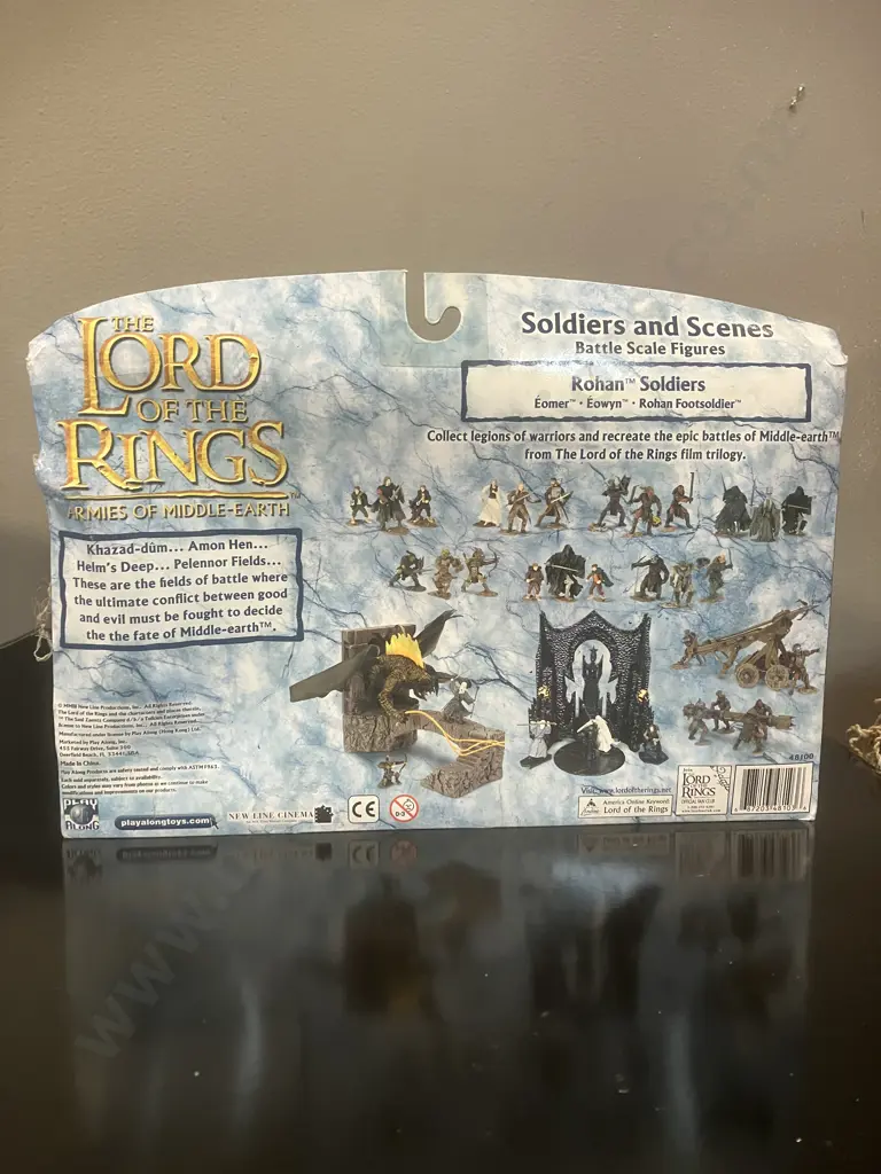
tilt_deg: -6.9
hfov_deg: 49.7
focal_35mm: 28
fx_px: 950
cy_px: 587
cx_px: 440
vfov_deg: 63.4
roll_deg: -0.4
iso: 160
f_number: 1.8
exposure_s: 1/50
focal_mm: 3.99
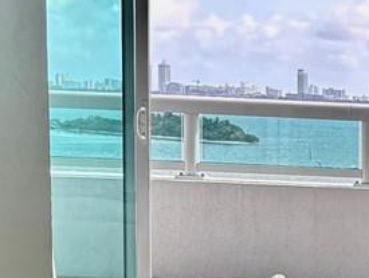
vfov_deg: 9.7
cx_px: 621
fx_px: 1612
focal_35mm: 151
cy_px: 341
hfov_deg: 12.2
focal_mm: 5.96
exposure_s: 1/660
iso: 64
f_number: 1.6
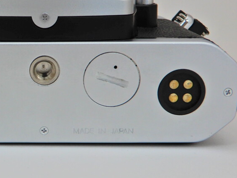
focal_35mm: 89
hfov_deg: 21.3
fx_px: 610
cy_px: 79
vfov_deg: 16.6
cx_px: 4
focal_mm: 7.5
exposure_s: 1/30
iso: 80
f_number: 4
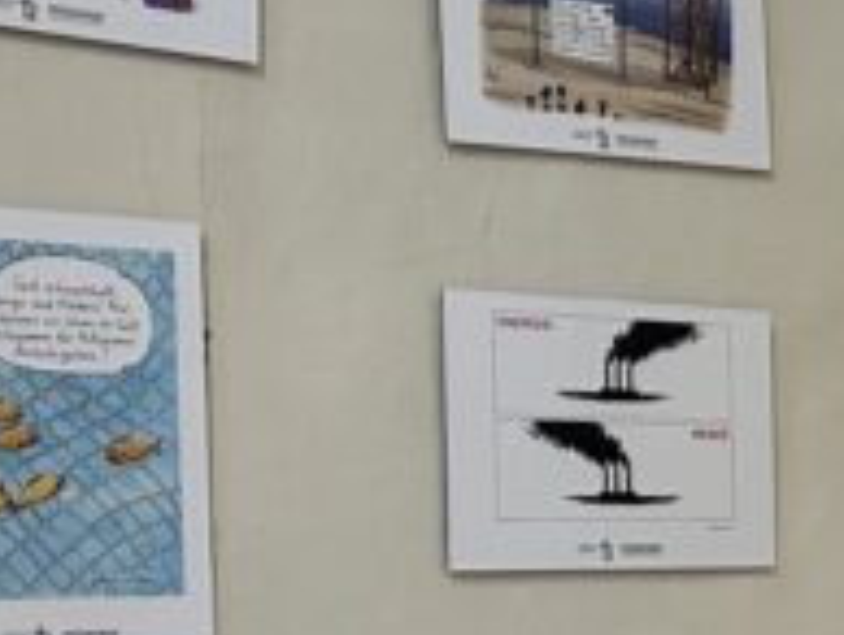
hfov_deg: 17.2
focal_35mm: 107
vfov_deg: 13.7
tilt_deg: +0.0
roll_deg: +0.8
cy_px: 570
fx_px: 2612
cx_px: 1101
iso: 320
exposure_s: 1/50
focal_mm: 5.7
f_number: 1.5
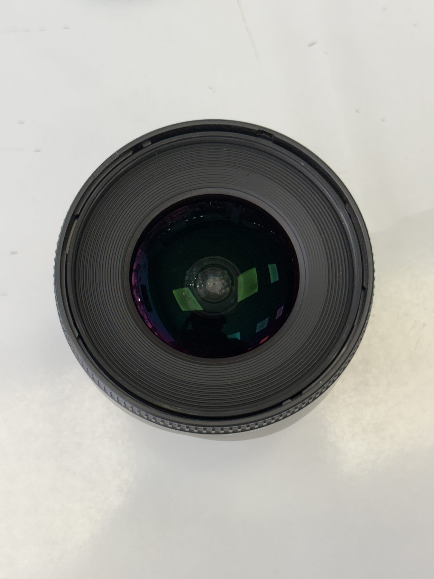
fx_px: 869
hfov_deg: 28.0
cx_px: 217
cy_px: 290
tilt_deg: -76.5
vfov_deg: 36.8
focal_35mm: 52
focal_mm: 5.96
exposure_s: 1/100
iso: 32
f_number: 1.6
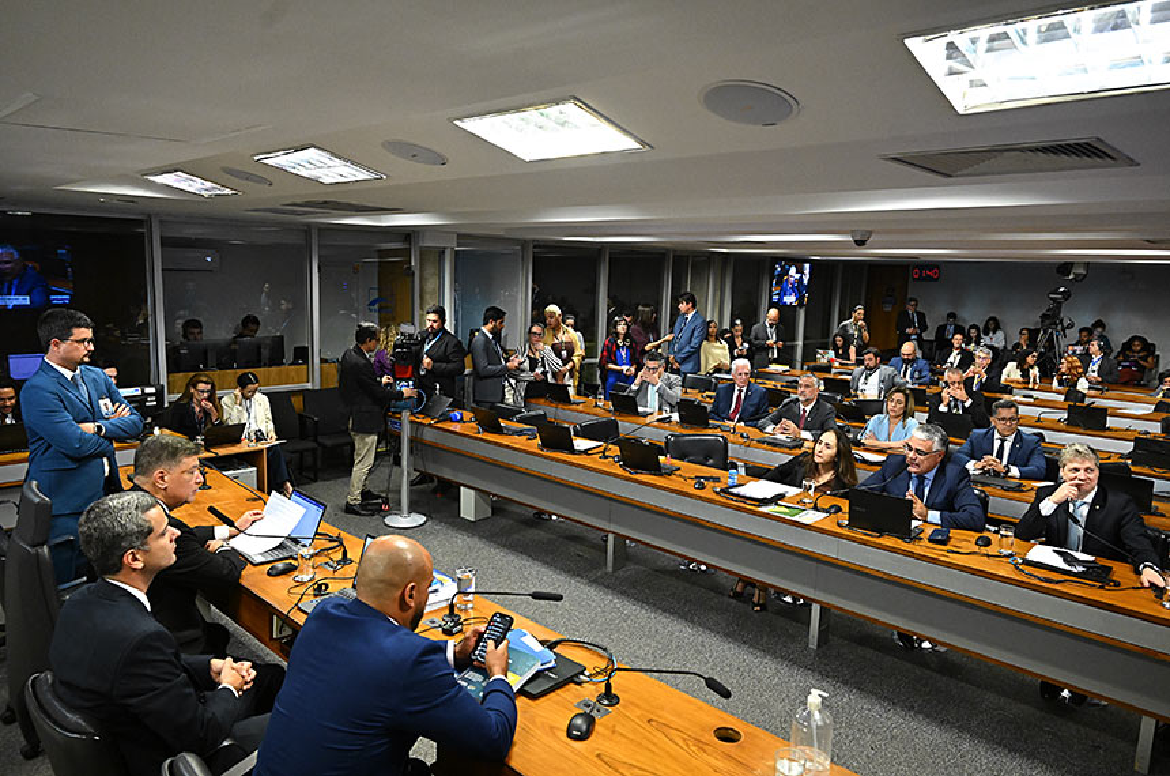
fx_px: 779
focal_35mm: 24
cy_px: 388
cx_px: 585
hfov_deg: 73.8
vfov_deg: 52.9
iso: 5000
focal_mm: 24
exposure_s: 1/160
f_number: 5
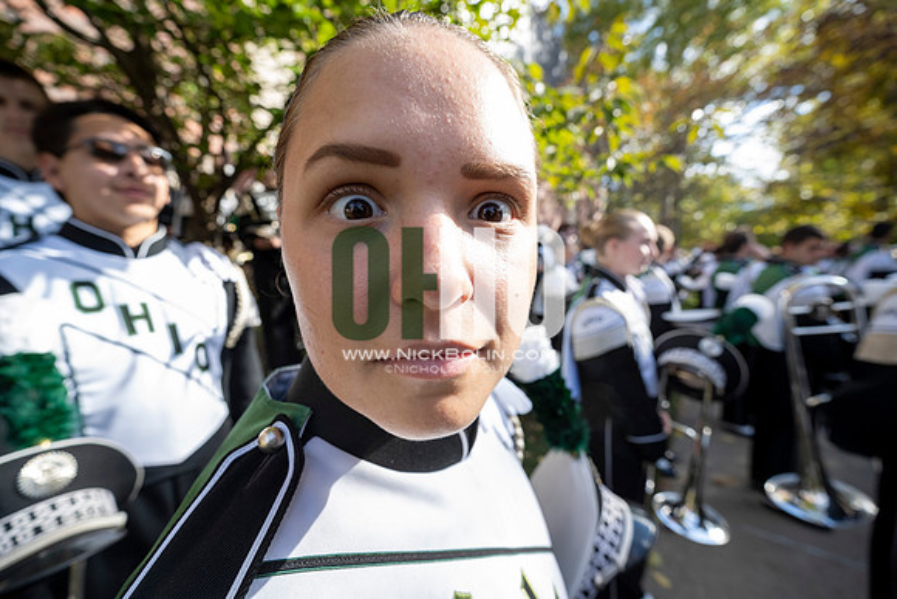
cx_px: 448
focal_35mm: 14
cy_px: 300
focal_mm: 14
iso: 320
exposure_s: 1/500
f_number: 4.5
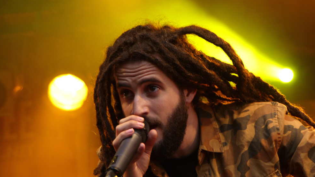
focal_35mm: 275
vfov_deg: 4.4
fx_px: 2297
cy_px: 119
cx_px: 158
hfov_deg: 7.8
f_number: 2.8
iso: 100
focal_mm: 44.8
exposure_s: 1/80
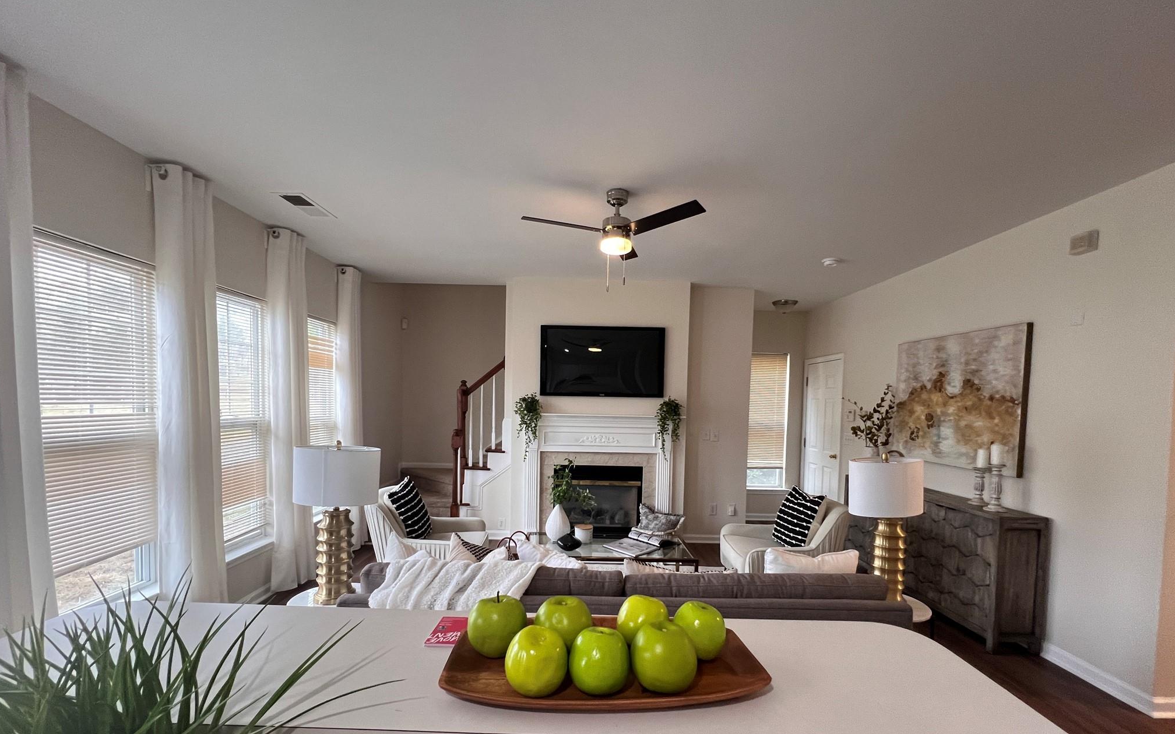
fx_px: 448
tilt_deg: -3.4
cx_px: 591
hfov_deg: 105.3
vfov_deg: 78.0
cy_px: 426
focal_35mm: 14
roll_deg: -1.6
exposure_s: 1/120
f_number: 1.8
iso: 250
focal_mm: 1.57
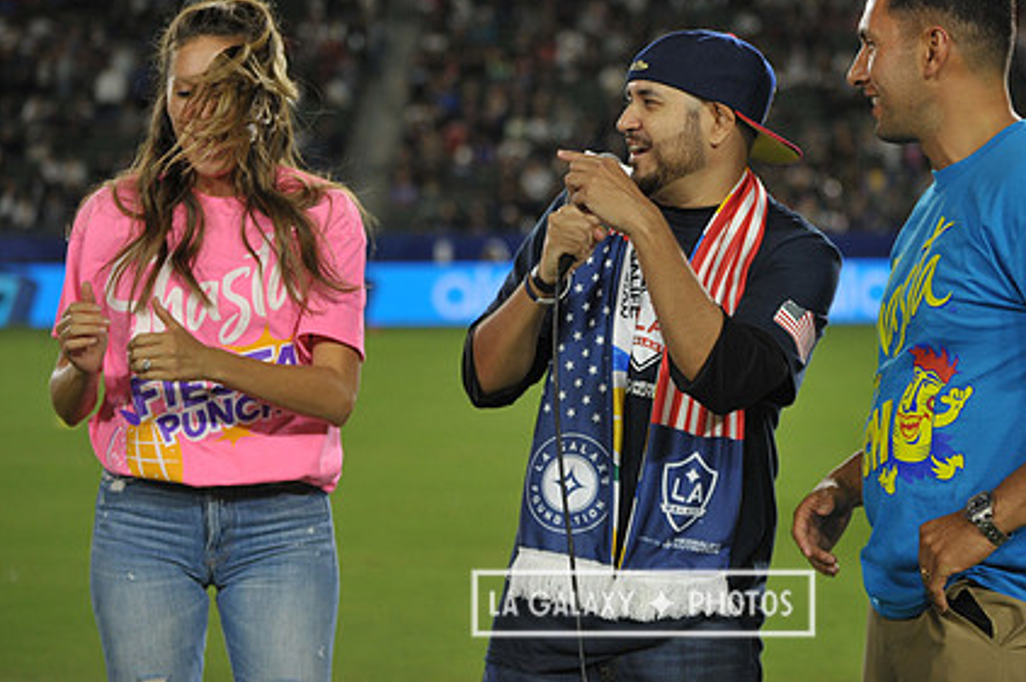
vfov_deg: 14.2
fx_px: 2733
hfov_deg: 21.2
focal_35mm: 96
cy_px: 238
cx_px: 643
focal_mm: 70
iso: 1250
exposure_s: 1/1000
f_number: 2.8
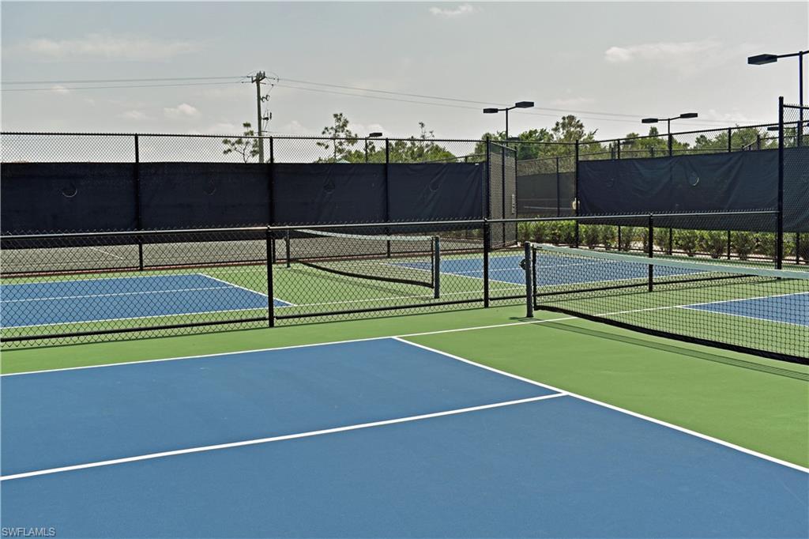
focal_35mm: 36
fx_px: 809
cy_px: 270
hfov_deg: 53.1
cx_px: 404
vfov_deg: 36.8
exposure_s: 1/250
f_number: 8
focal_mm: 24
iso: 110
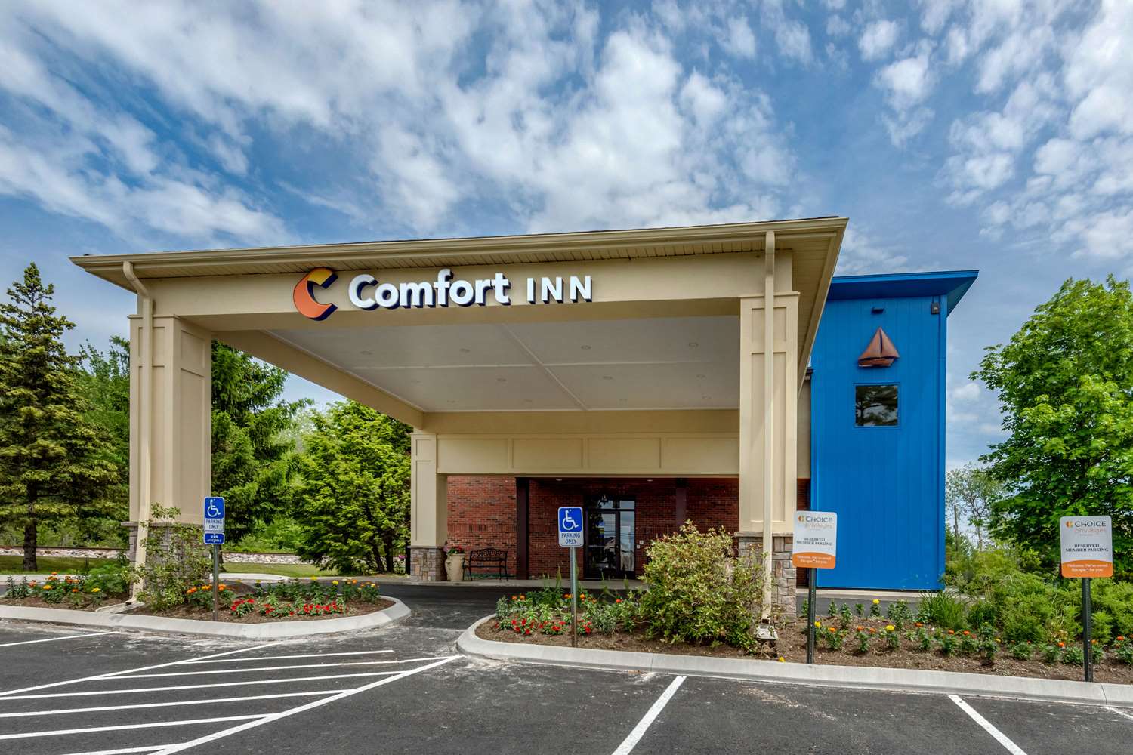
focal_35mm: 16
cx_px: 566
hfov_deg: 96.7
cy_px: 378
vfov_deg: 73.7
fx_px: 504
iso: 400
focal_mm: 16
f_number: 8
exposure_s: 1/320
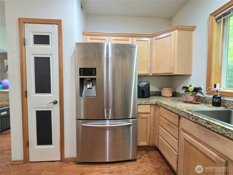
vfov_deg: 89.9
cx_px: 116
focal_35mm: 13
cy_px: 88
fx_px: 88
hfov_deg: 106.2
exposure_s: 1/60.2
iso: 400
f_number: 1.9
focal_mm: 2.2
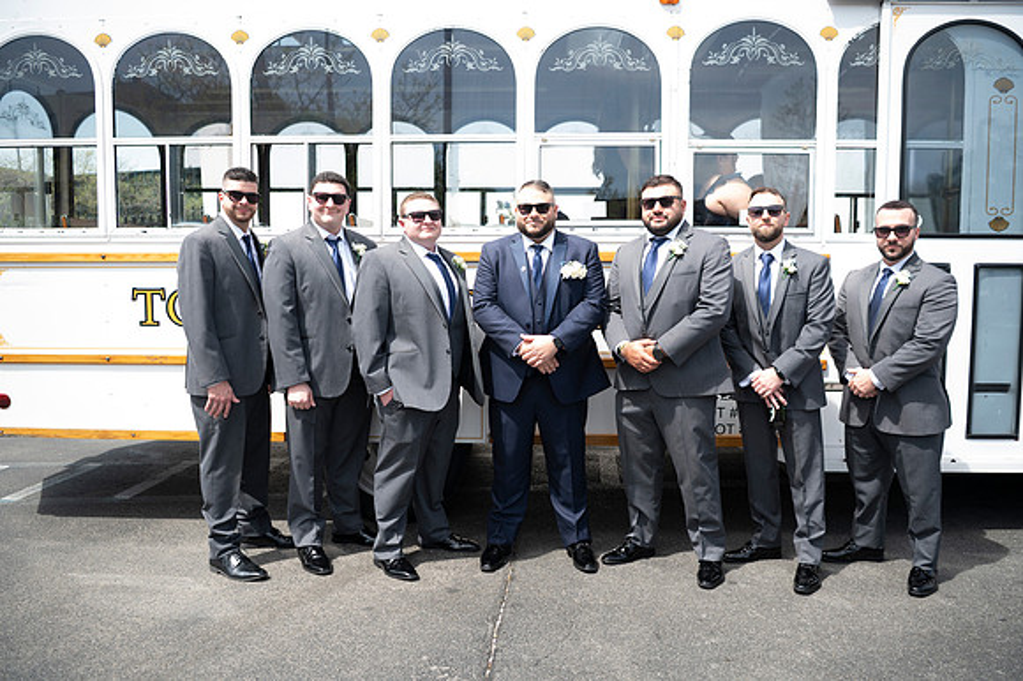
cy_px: 340
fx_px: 824
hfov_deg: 63.7
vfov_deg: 44.9
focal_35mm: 29
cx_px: 512
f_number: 2.8
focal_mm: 29
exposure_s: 1/400
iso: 50
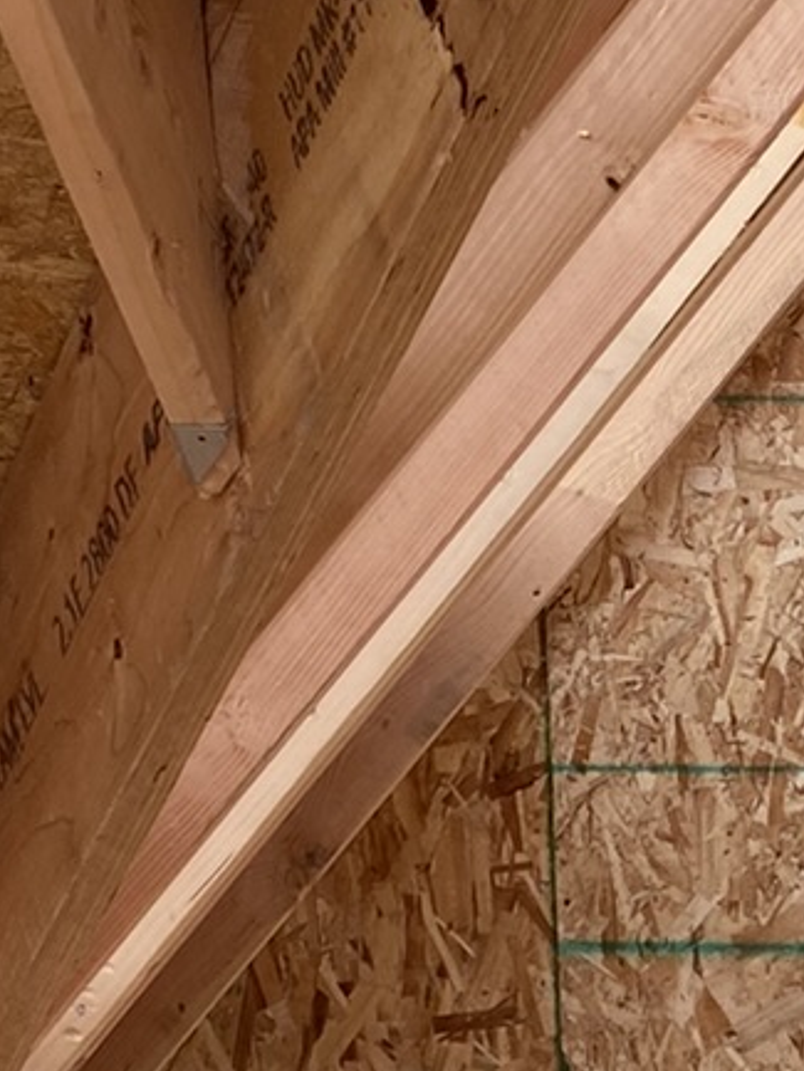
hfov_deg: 11.5
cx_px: 1262
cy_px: 960
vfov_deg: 15.8
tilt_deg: -9.9
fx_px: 3807
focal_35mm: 123
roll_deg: +0.5
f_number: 1.8
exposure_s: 1/222
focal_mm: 4.25
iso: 32
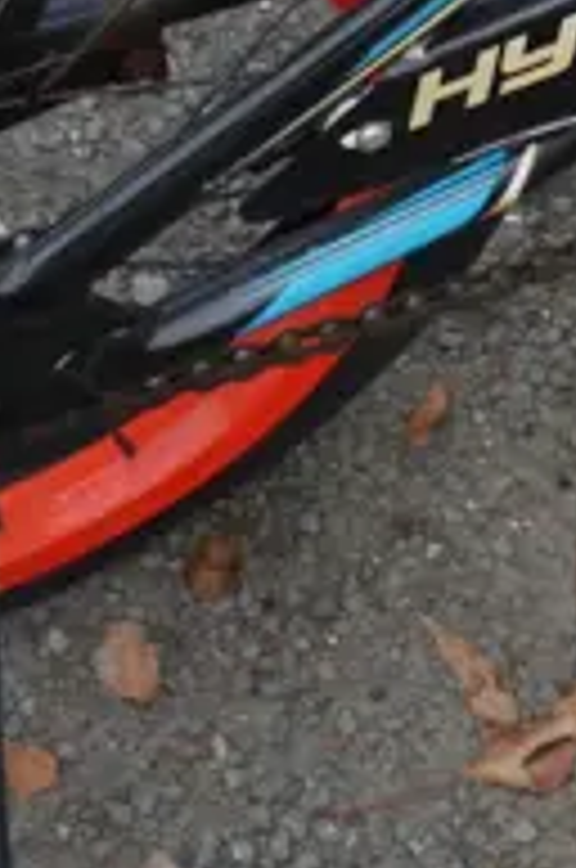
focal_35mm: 166
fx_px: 3998
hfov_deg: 8.1
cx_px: 860
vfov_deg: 11.3
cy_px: -794
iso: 200
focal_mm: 15
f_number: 4
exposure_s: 1/125
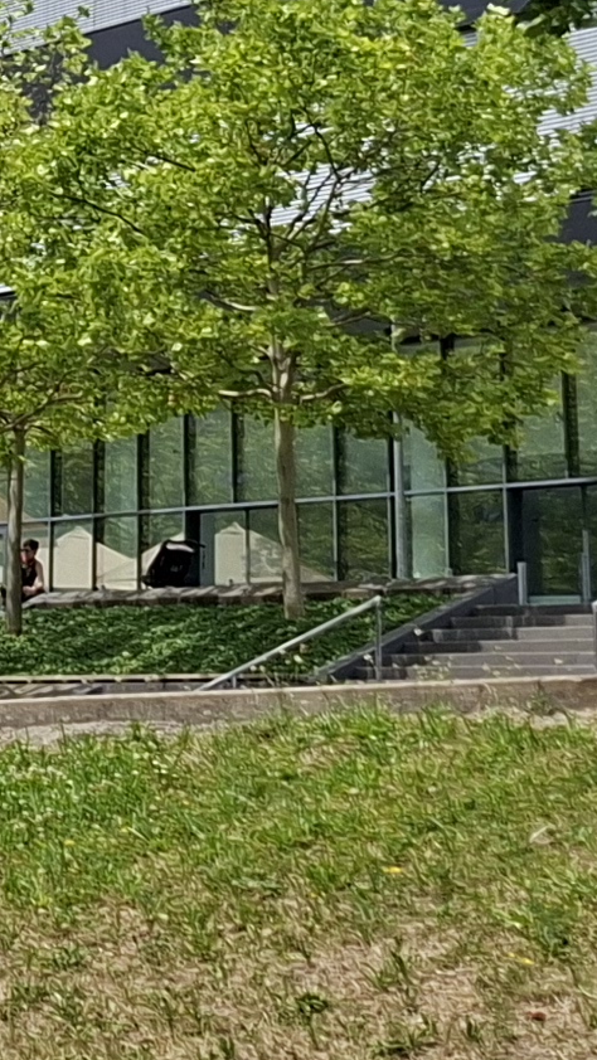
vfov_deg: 16.3
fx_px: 3347
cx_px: -263
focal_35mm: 119
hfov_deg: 9.9
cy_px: -563
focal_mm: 5.54
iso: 50
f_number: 1.8
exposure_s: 1/2033
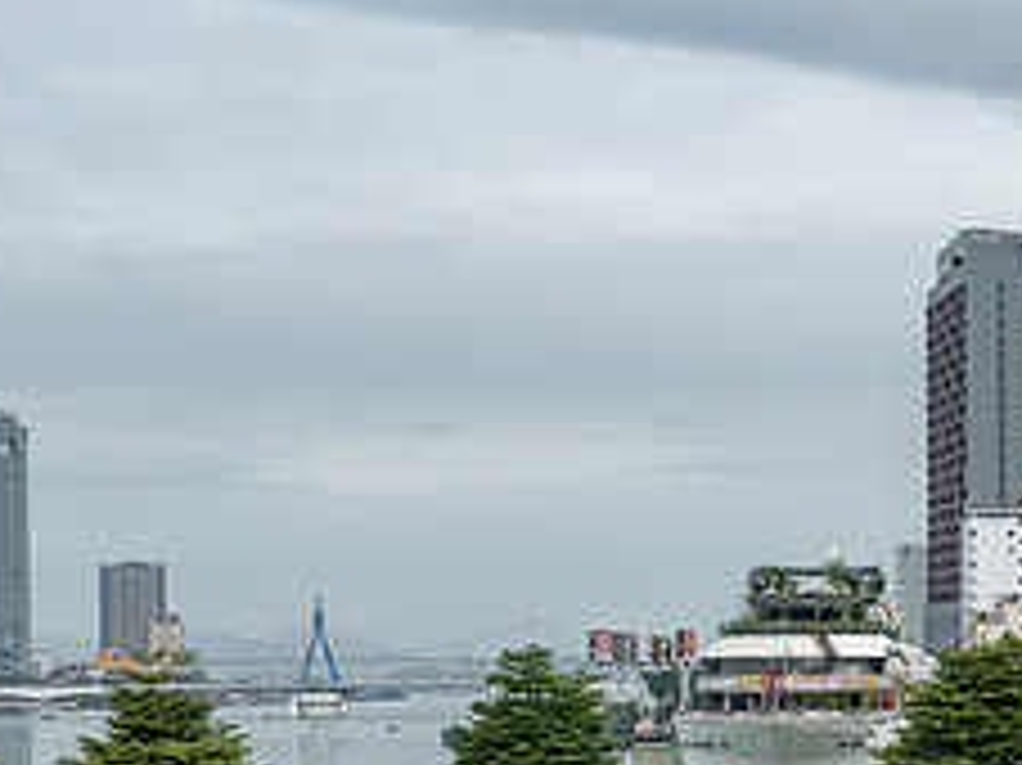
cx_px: 1071
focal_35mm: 114
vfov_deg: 12.8
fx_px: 3364
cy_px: 792
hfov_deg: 16.8
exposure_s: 1/1000
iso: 640
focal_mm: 39
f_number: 4.5
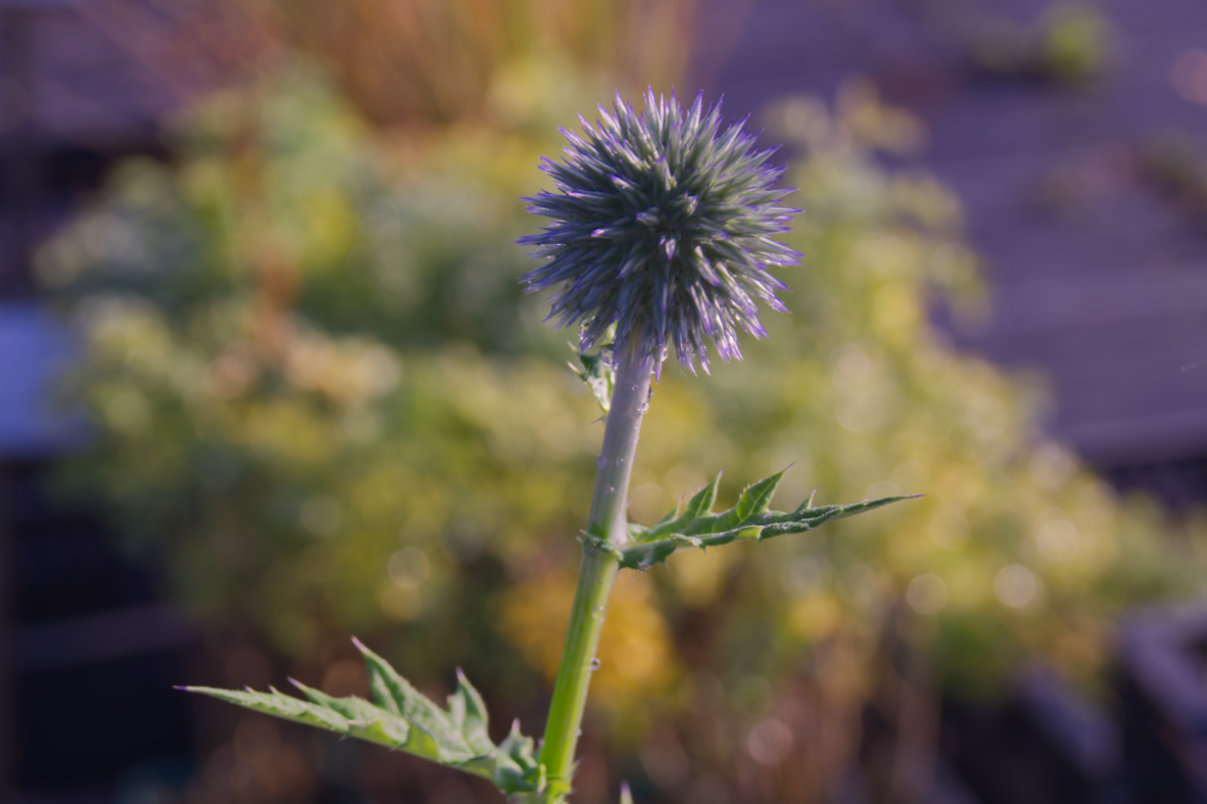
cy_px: 402
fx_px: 2766
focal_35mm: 82
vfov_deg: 16.6
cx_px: 604
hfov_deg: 24.6
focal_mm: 55
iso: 100
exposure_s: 1/160
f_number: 8
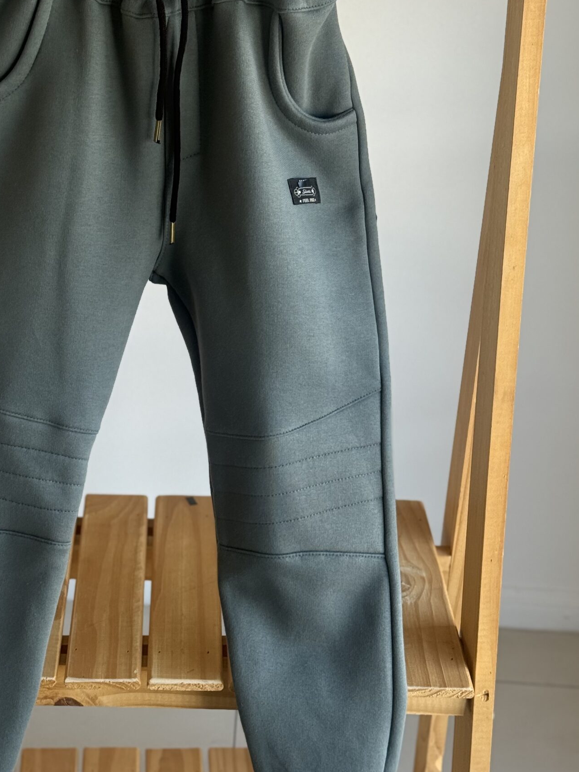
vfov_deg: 27.0
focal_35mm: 72
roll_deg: -1.2
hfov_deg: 20.3
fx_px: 1606
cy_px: 379
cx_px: 171
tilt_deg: -25.0
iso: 125
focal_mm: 6.76
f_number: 1.78
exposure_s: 1/185
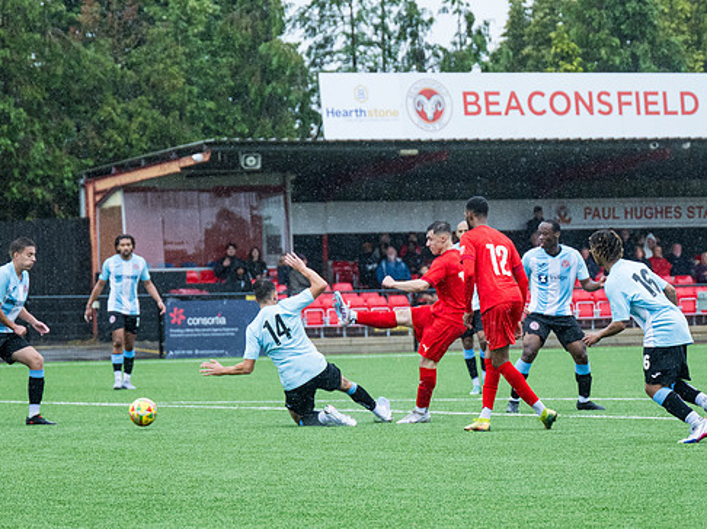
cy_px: 257
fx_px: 4205
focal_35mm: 206
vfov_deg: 7.2
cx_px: 425
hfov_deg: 9.6
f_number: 4
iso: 1000
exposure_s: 1/2500
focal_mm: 103
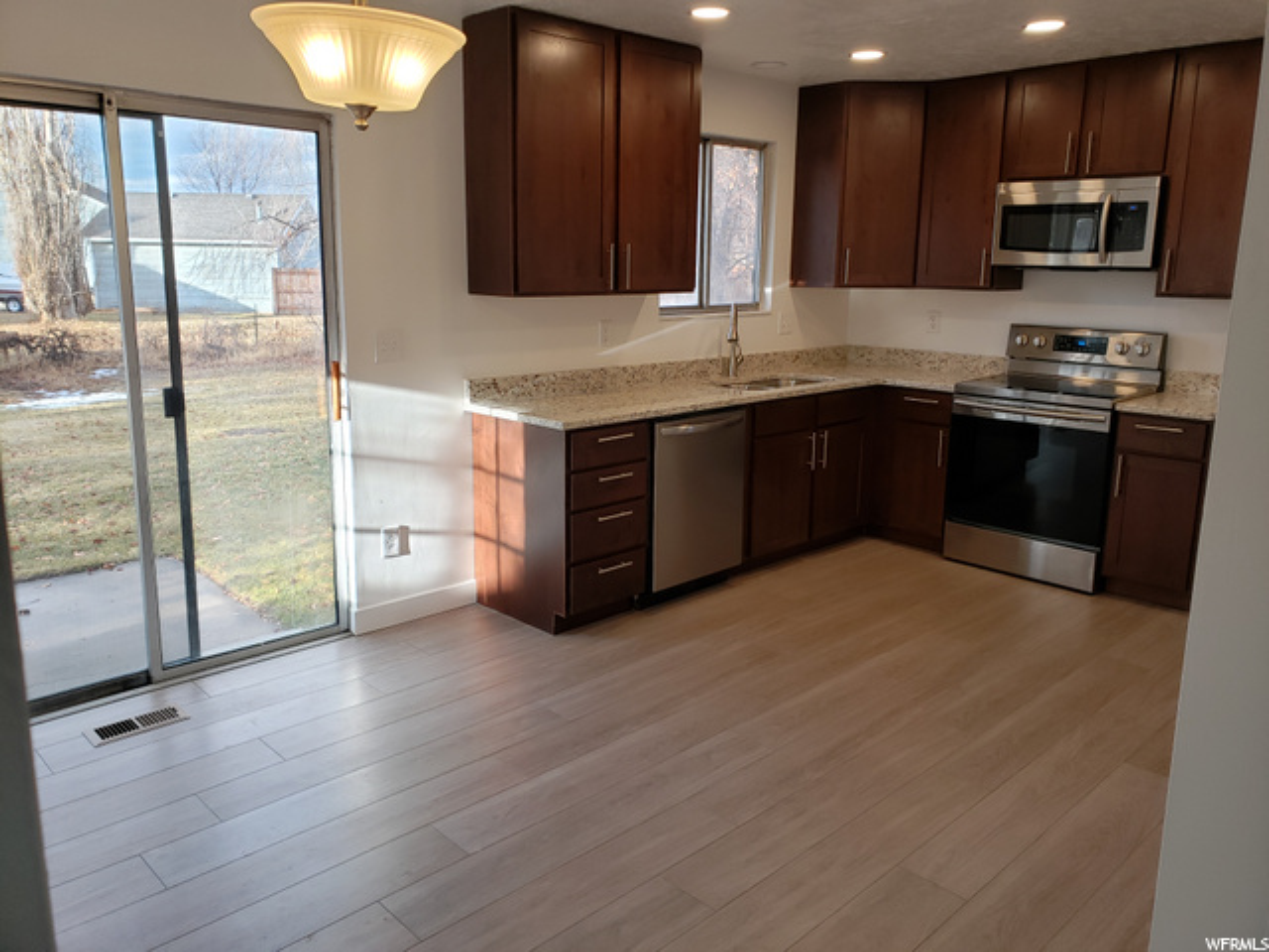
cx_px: 634
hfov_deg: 67.3
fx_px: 953
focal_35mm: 26
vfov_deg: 53.1
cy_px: 476
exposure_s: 1/120
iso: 100
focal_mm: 4.3
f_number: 2.4
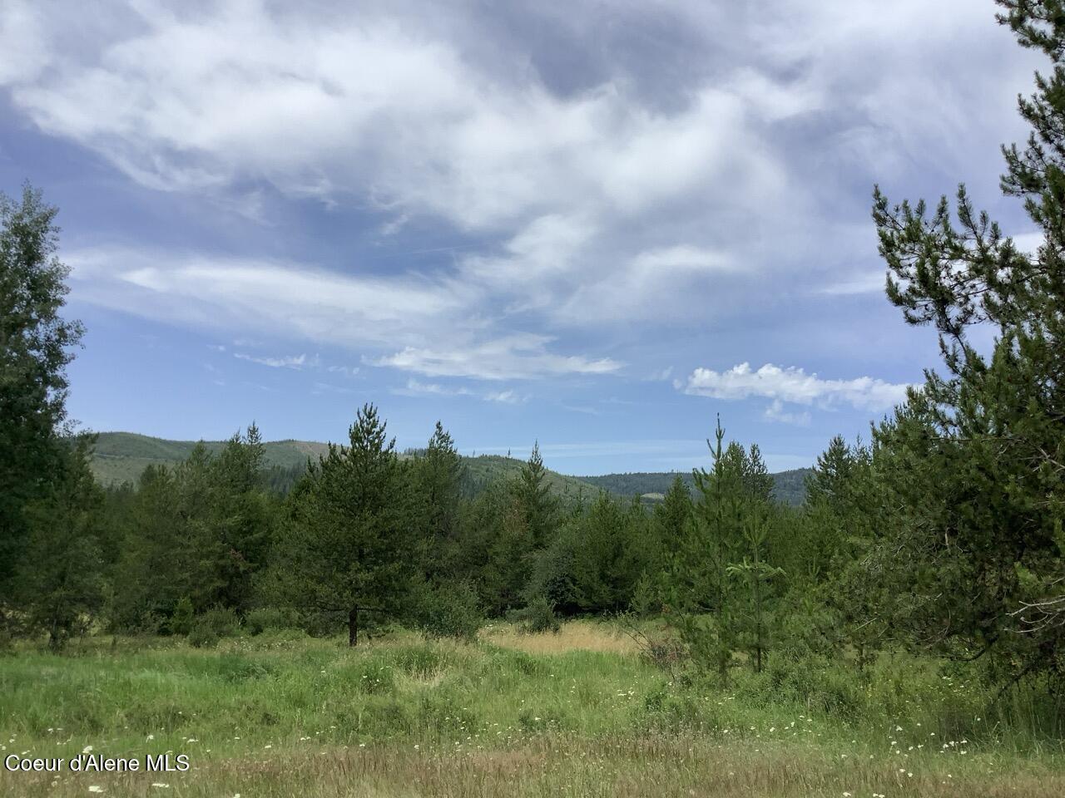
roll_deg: -2.0
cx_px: 532
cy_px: 399
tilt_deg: +9.5
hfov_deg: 58.4
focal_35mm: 31
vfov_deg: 45.4
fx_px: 954
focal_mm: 3.3
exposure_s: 1/2203
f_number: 2.4
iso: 25
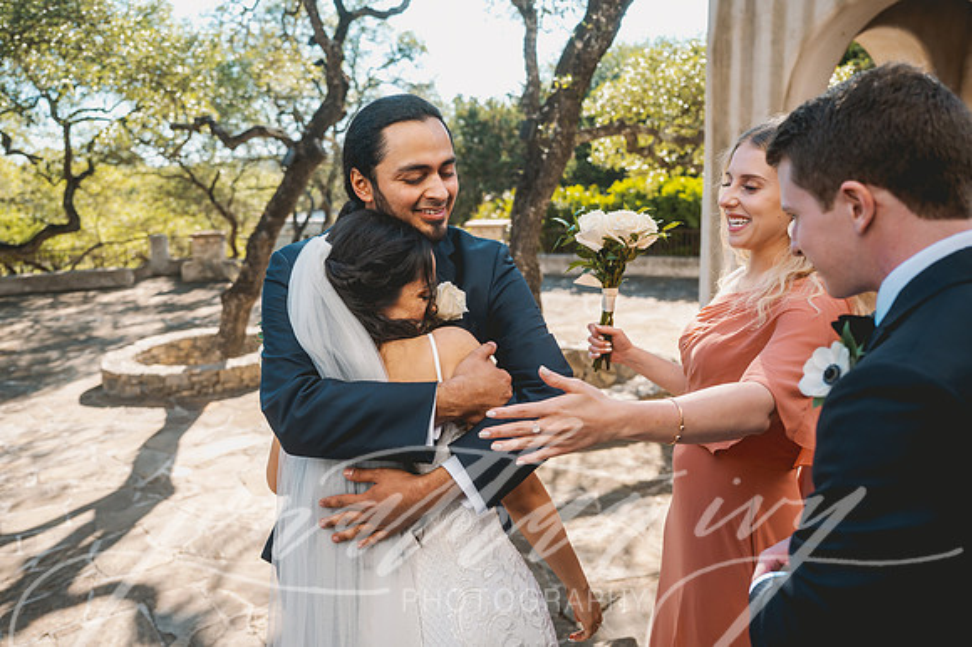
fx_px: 731
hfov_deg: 67.0
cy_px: 282
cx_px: 423
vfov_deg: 47.6
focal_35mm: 27
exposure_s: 1/1250
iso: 320
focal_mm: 24
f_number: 2.8
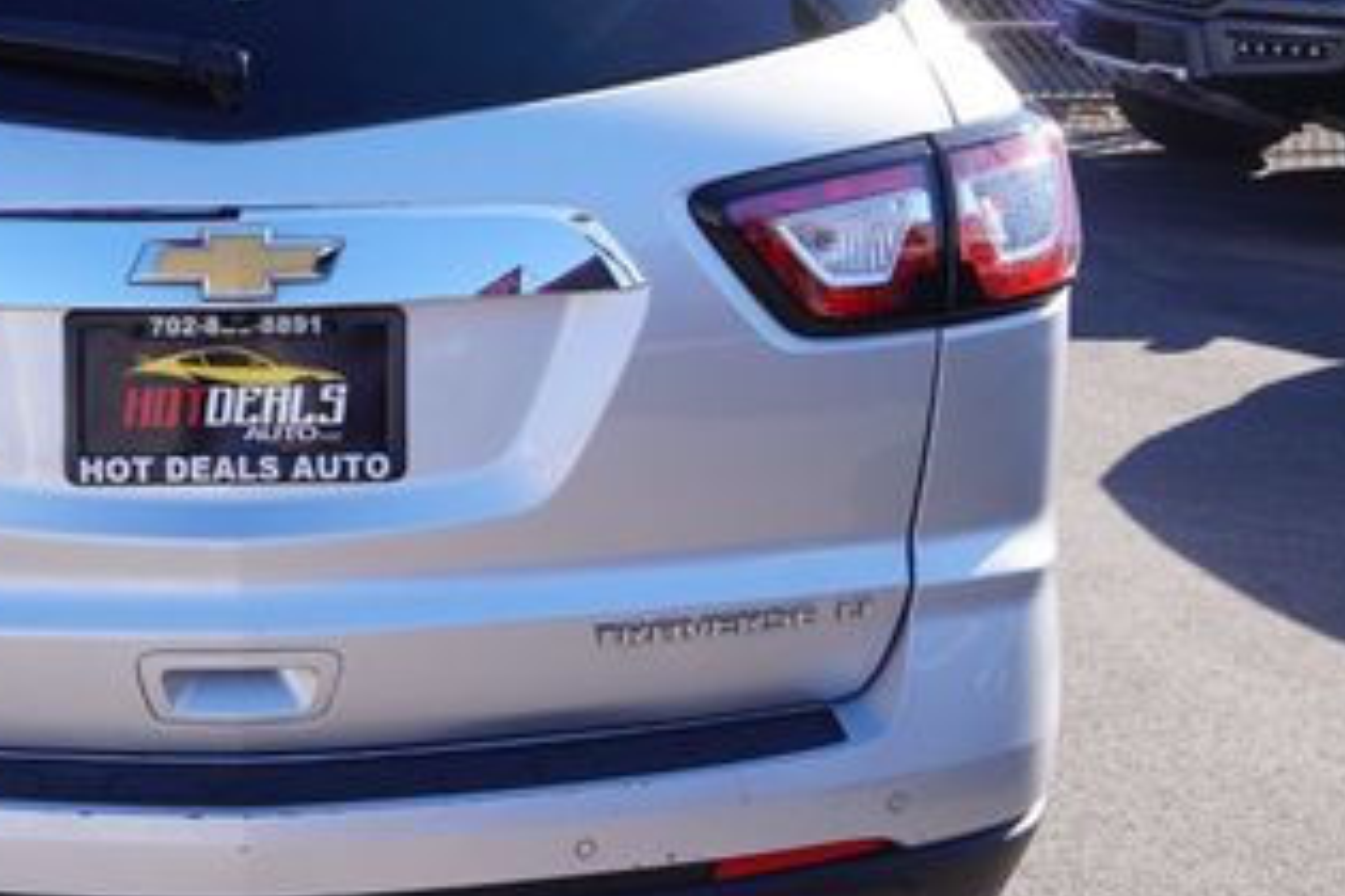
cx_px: 141
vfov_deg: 22.2
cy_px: 384
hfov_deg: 31.4
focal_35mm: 61
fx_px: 2279
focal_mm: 20
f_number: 9
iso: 100
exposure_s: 1/80
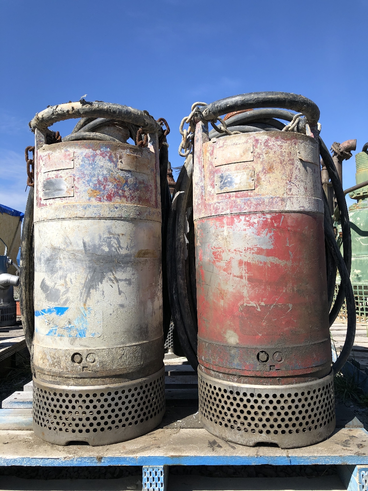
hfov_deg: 49.8
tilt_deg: +3.0
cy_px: 246
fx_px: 397
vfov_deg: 63.4
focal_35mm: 28
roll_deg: -0.4
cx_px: 184
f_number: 1.8
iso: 20
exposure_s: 1/1453
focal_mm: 3.99
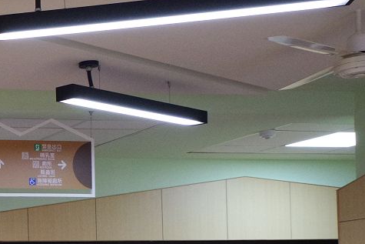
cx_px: -249
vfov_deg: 13.7
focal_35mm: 97
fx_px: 984
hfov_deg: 17.8
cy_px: 300
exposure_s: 1/125
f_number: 6.3
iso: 3200
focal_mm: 24
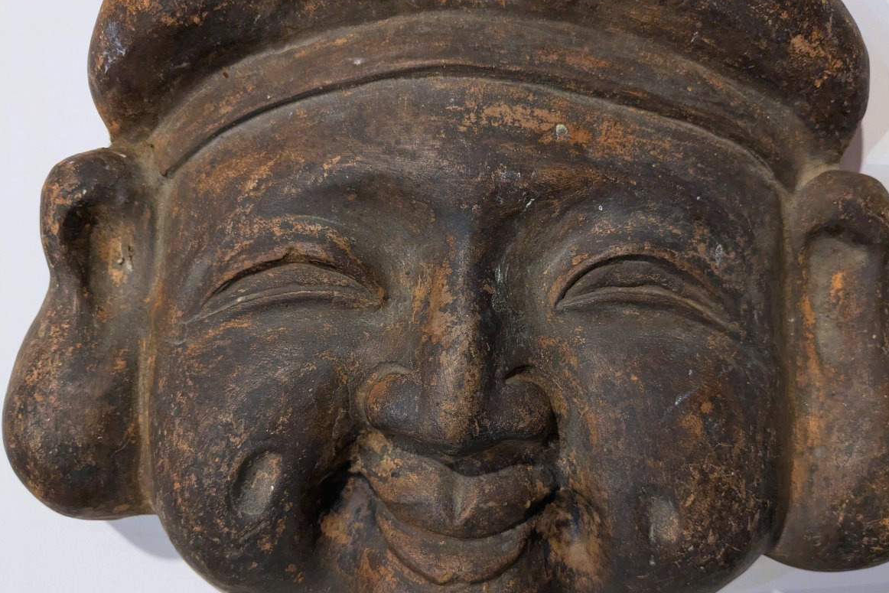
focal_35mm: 29
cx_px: 458
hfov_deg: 63.6
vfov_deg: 44.9
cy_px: 337
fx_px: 716
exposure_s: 1/99.9
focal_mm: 4.38
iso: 584
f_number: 1.73
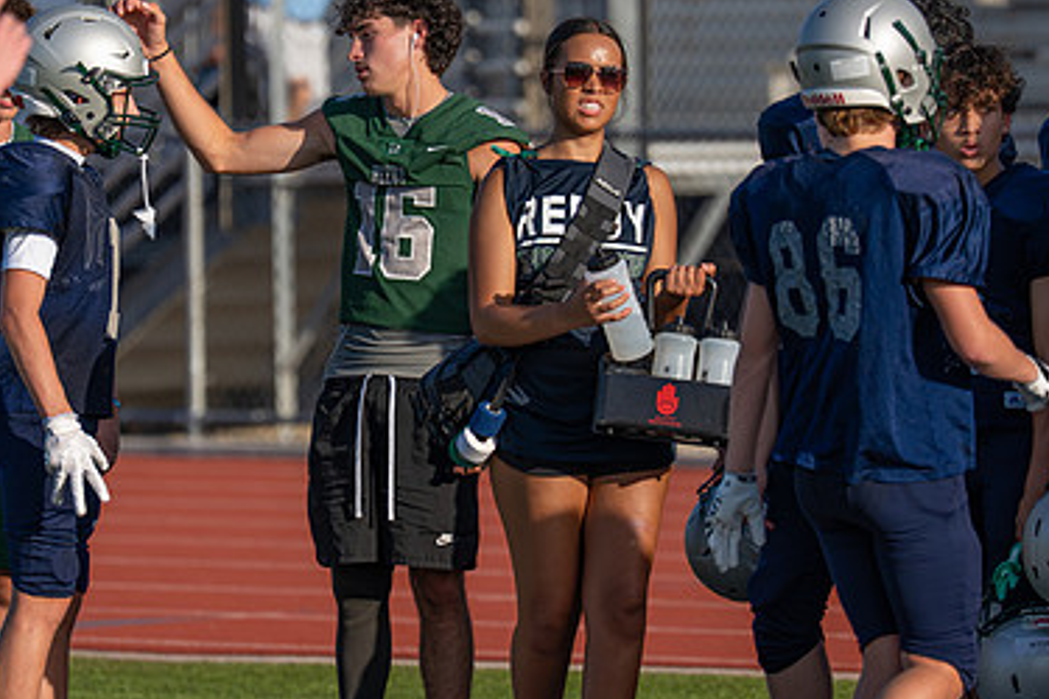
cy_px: 282
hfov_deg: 4.9
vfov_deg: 3.2
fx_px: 12354
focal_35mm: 424
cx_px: 468
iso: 250
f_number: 2.8
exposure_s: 1/4000
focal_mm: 194
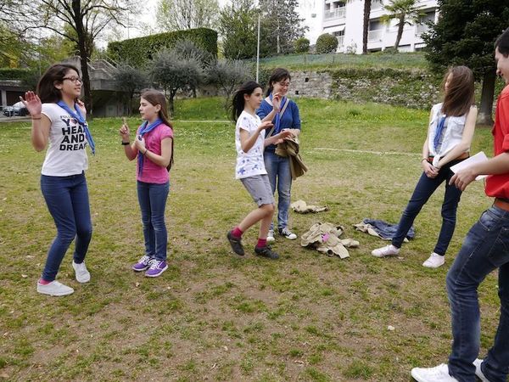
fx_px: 412
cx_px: 254
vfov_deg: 49.7
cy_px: 191
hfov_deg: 63.4
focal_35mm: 28
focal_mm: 14
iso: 160
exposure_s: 1/250
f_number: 5.6
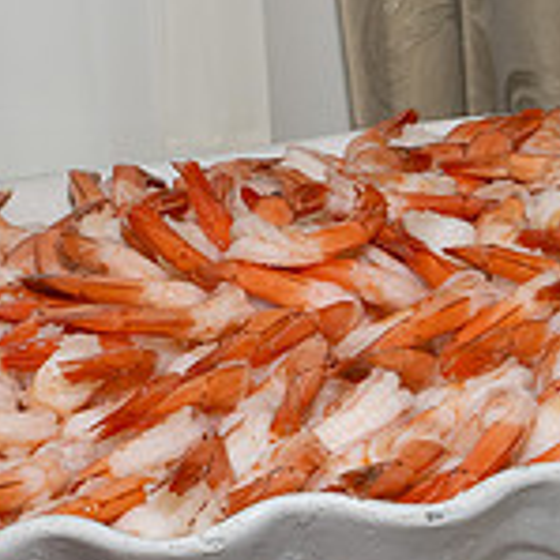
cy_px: 722
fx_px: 3587
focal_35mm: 196
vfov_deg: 8.8
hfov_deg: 8.9
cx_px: 566
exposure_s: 1/250
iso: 640
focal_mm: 35
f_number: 8
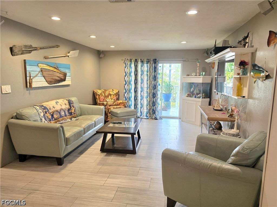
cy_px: 104
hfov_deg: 73.9
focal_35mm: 23
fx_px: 184
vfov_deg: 58.9
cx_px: 138
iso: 125
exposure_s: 1/120
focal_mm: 6.5
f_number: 1.4
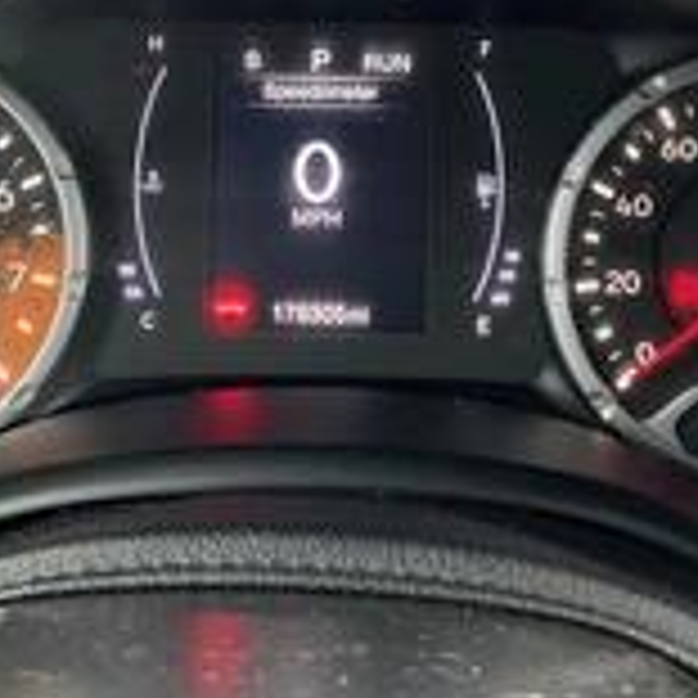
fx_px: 1506
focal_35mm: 66
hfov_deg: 26.1
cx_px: 347
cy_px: 45
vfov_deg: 25.2
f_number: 1.8
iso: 64
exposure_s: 1/51
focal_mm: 3
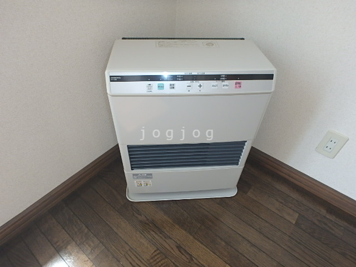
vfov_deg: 63.4
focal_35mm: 21
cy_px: 134
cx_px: 178
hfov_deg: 79.0
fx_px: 216
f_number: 3.5
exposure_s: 1/50
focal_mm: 3.7
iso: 200
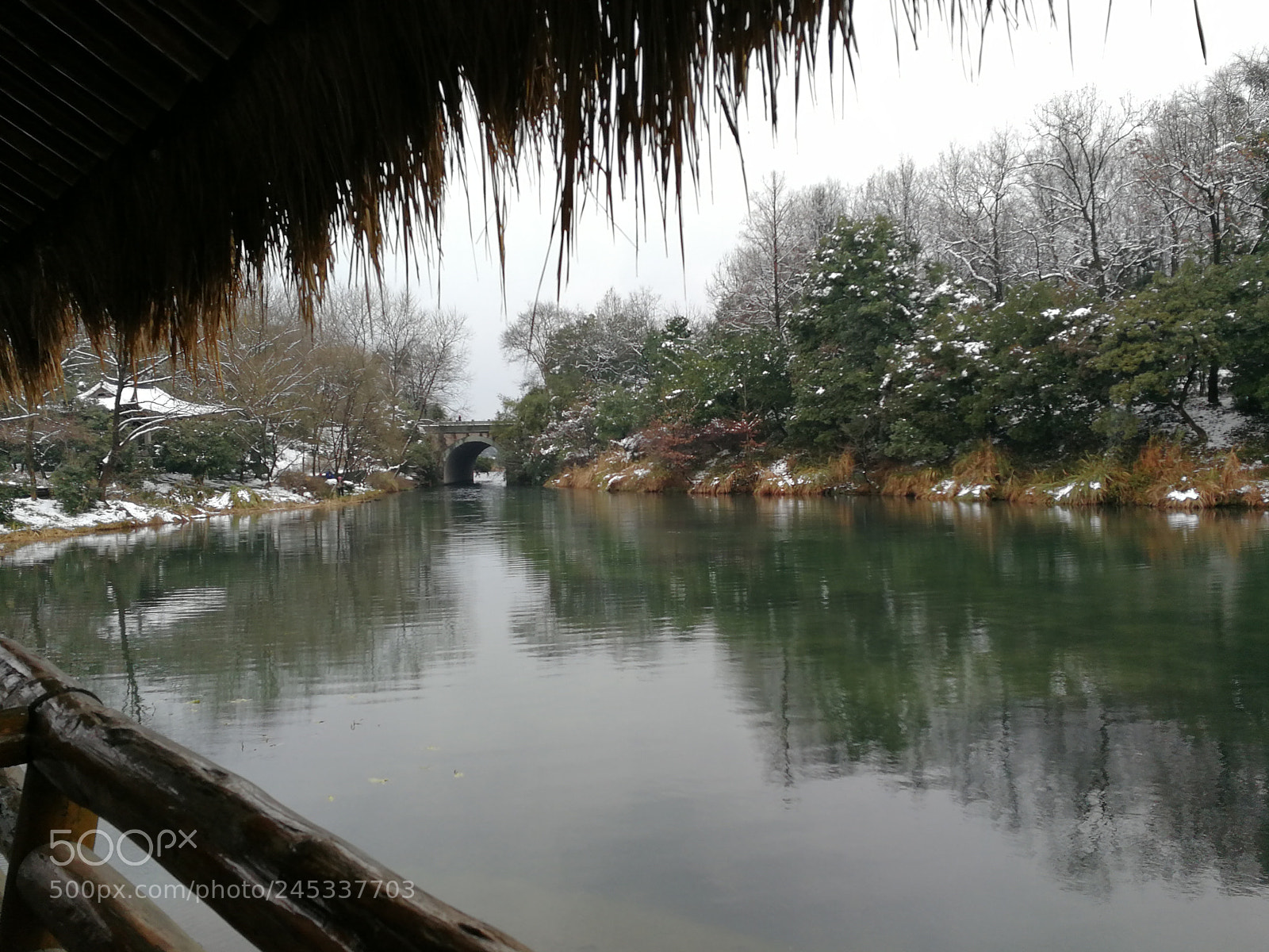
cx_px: 634
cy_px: 476
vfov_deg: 51.4
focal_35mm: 27
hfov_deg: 65.3
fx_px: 990
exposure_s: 1/100
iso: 64
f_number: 2.2
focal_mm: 3.95
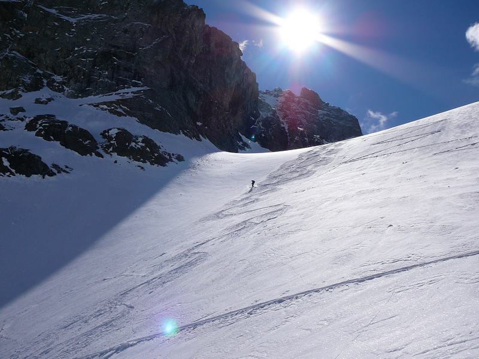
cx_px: 240
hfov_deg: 52.6
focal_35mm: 35
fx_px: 484
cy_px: 180
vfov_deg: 40.7
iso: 80
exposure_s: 1/2000
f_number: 5
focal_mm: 5.2
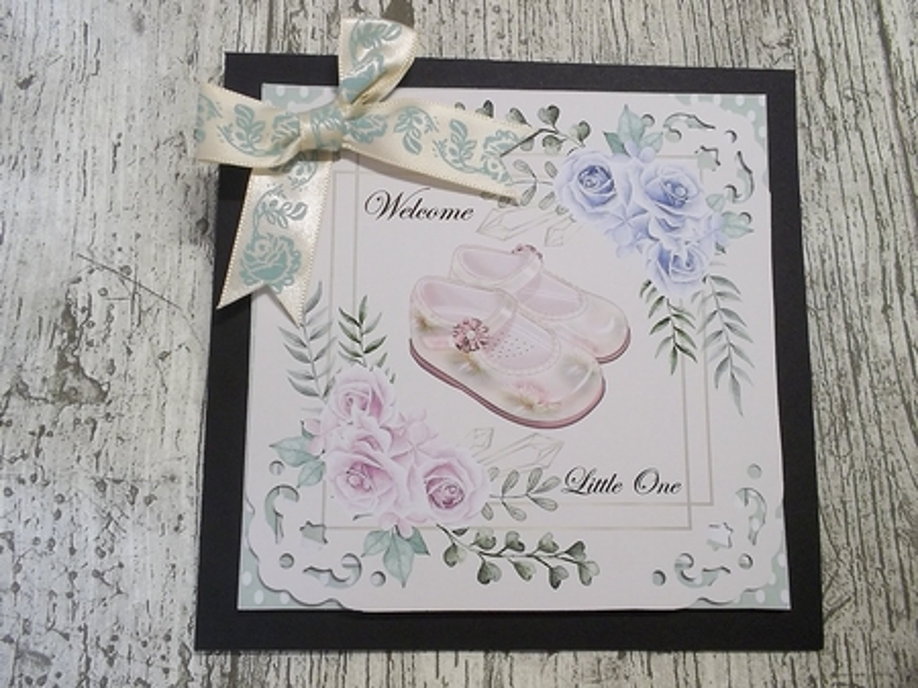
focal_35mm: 29
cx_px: 459
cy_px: 344
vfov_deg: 48.2
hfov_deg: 61.7
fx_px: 769
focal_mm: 4.1
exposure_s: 1/30
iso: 156
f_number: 3.3
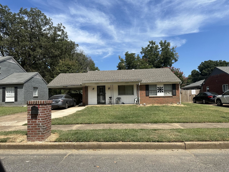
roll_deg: +2.2
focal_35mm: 24
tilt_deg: +2.4
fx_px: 159
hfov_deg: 71.6
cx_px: 114
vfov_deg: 56.8
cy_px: 86
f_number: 1.78
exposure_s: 1/5263
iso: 80
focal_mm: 6.86
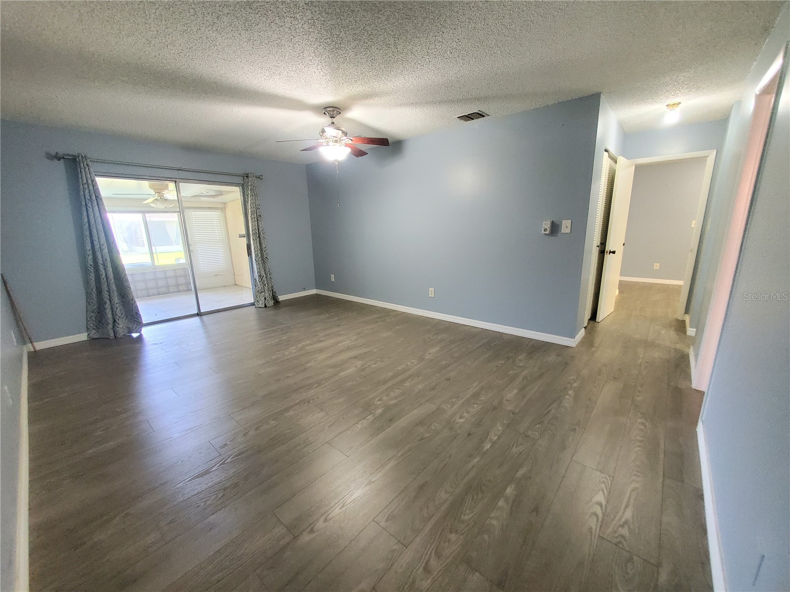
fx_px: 297
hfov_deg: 106.2
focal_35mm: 13
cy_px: 296
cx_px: 395
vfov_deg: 89.9
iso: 500
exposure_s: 1/60.2
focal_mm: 1.8
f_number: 2.2
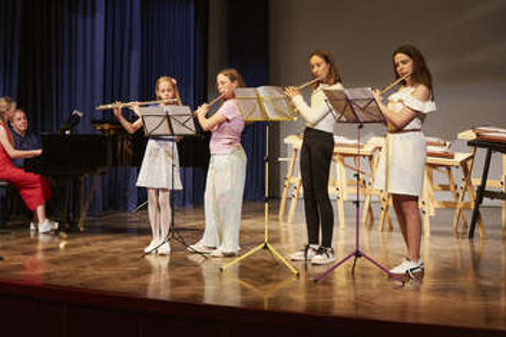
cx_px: 185
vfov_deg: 22.6
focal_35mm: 60
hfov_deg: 33.2
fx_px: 843
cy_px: 128
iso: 1250
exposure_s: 1/125
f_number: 4
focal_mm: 31.1
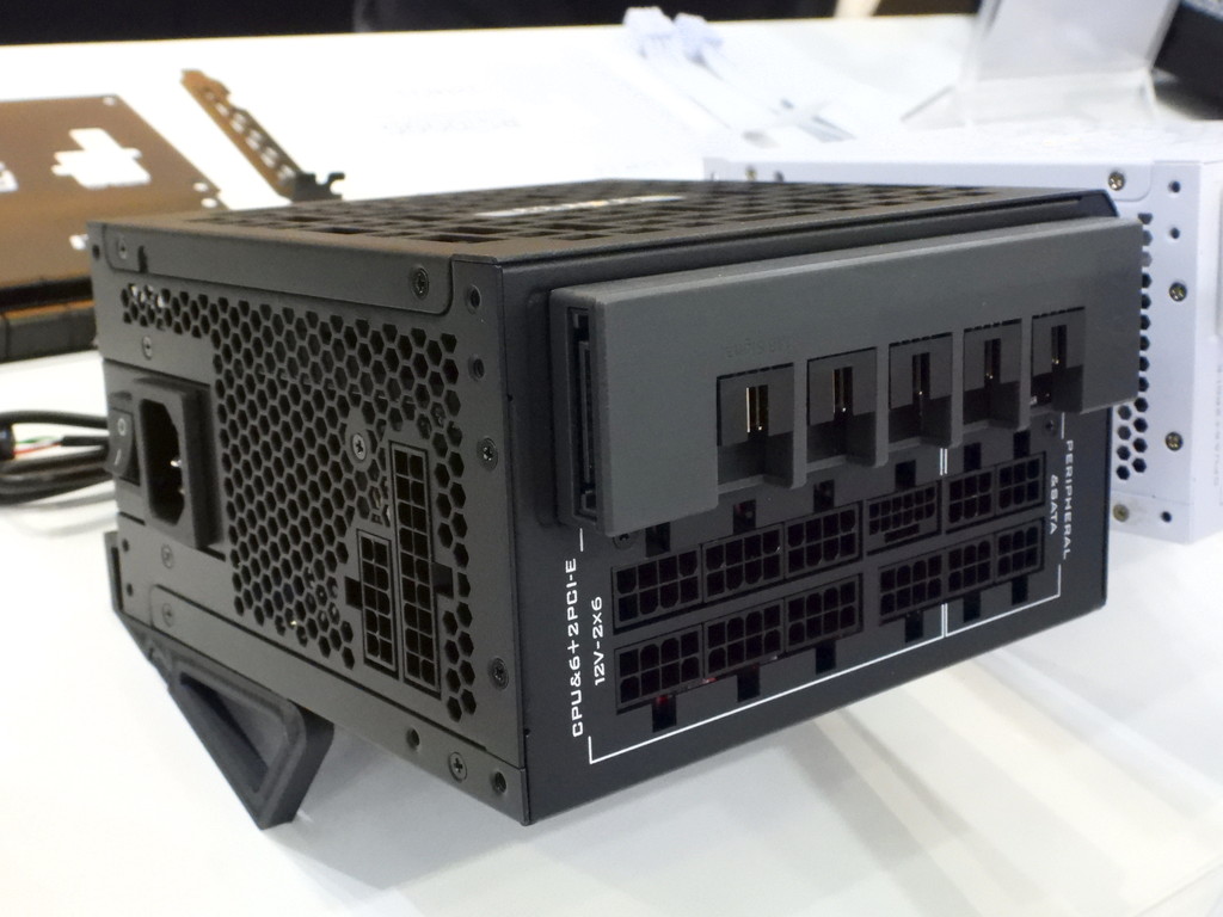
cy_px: 458
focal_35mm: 41
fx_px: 1449
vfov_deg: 35.1
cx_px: 612
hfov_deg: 45.8
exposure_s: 1/160
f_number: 4
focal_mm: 7.4
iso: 1600
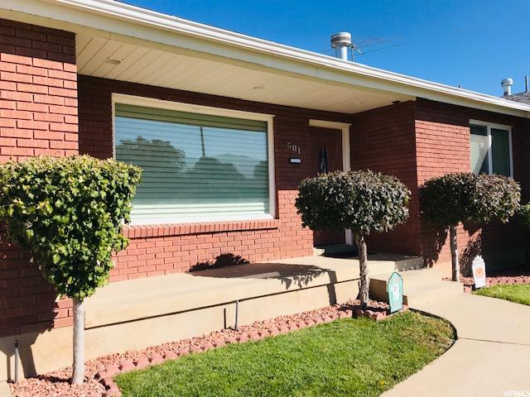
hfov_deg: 63.4
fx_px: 429
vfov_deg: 49.7
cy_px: 198
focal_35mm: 28
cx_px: 265
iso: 20
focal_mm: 3.99
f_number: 1.8
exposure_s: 1/2128
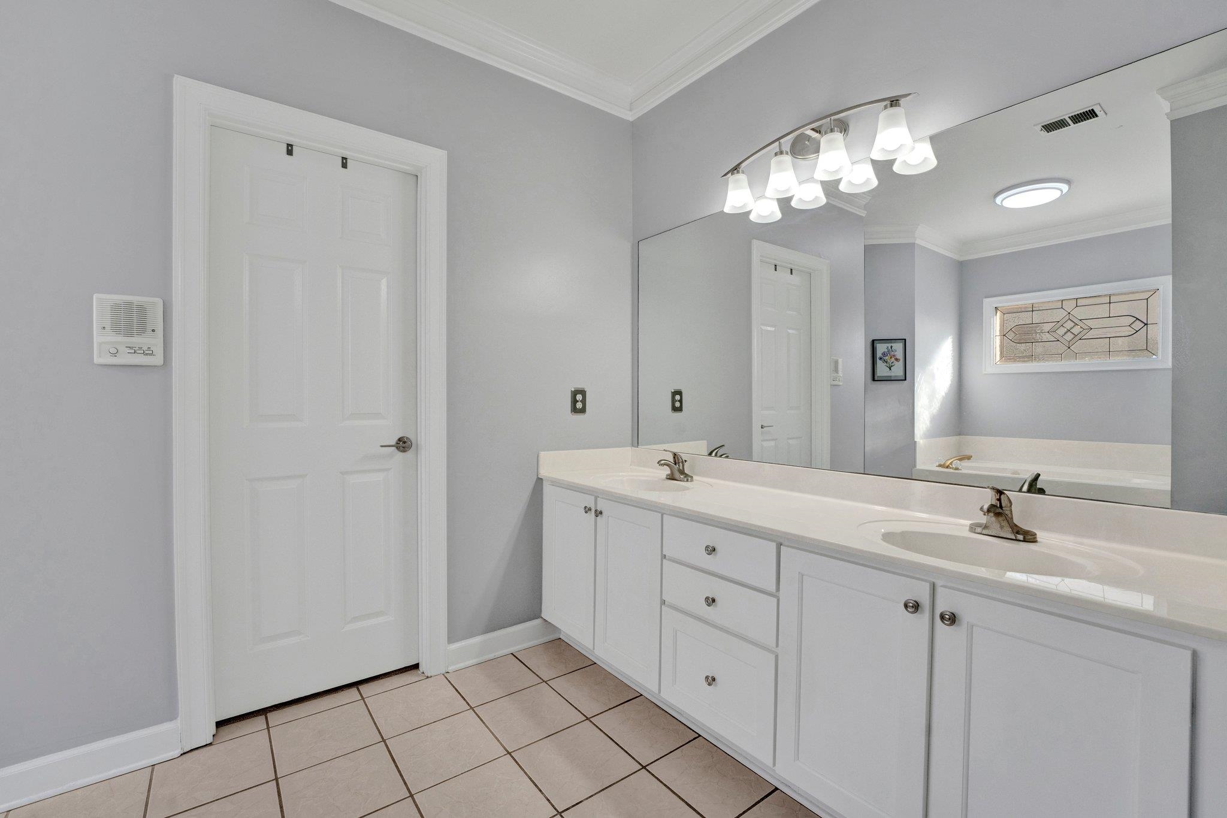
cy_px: 409
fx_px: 521
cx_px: 614
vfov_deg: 76.2
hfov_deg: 99.3
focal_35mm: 15
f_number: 8
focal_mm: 15.3
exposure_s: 1/125
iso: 1000
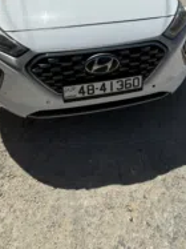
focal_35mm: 30
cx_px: 105
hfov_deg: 46.6
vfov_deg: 49.9
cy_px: 5
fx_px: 215
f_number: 2.2
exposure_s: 1/3906
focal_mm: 2.22
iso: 32
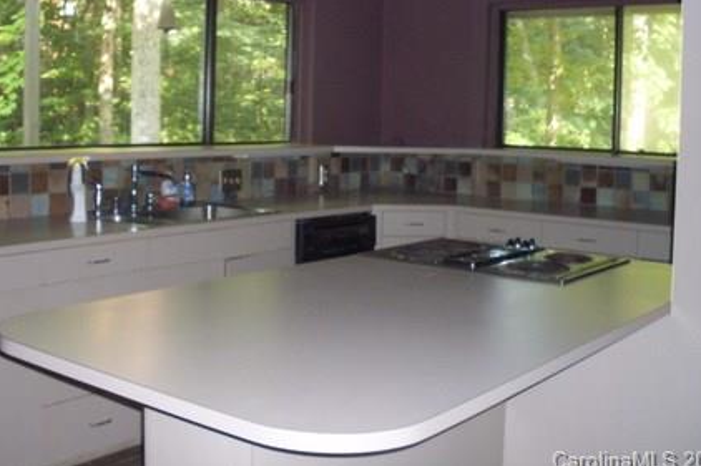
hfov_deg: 41.1
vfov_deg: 27.9
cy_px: 158
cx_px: 317
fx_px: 934
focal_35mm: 48
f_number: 2.8
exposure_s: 1/45
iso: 200
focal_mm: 6.3
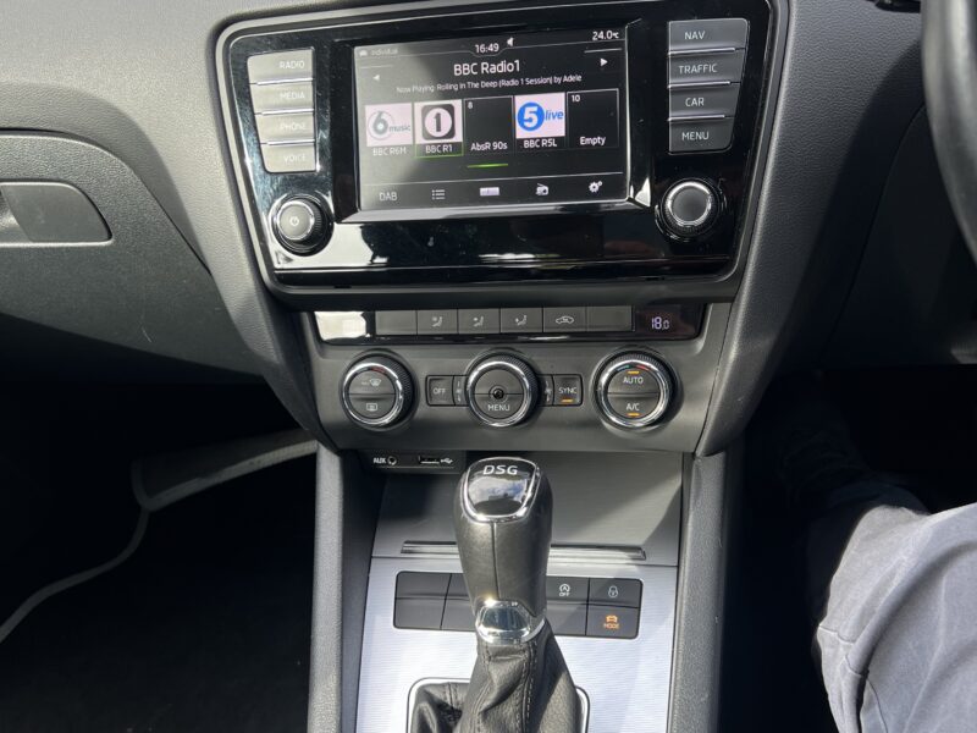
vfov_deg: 53.1
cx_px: 488
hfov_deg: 67.3
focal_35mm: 26
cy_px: 366
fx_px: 734
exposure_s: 1/121
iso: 50
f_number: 1.5
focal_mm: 5.7
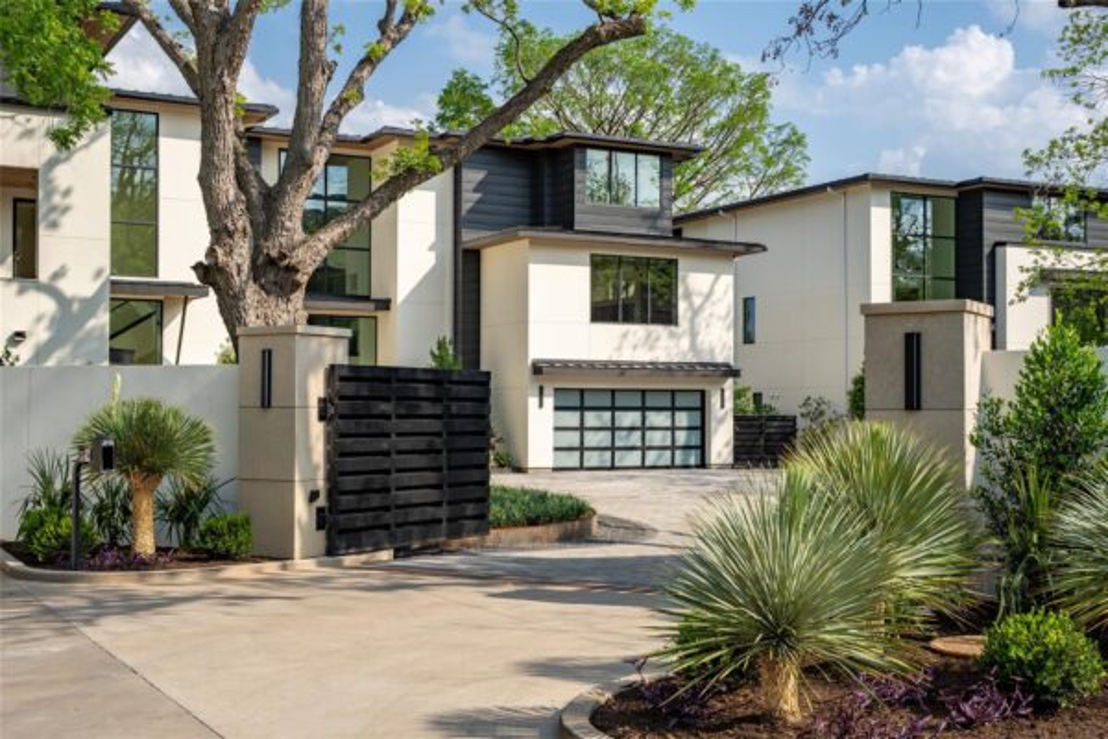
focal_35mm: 45
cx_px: 554
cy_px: 370
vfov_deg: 30.1
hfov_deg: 44.0
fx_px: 1373
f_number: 7.1
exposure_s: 1/1000
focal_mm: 44.6
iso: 100
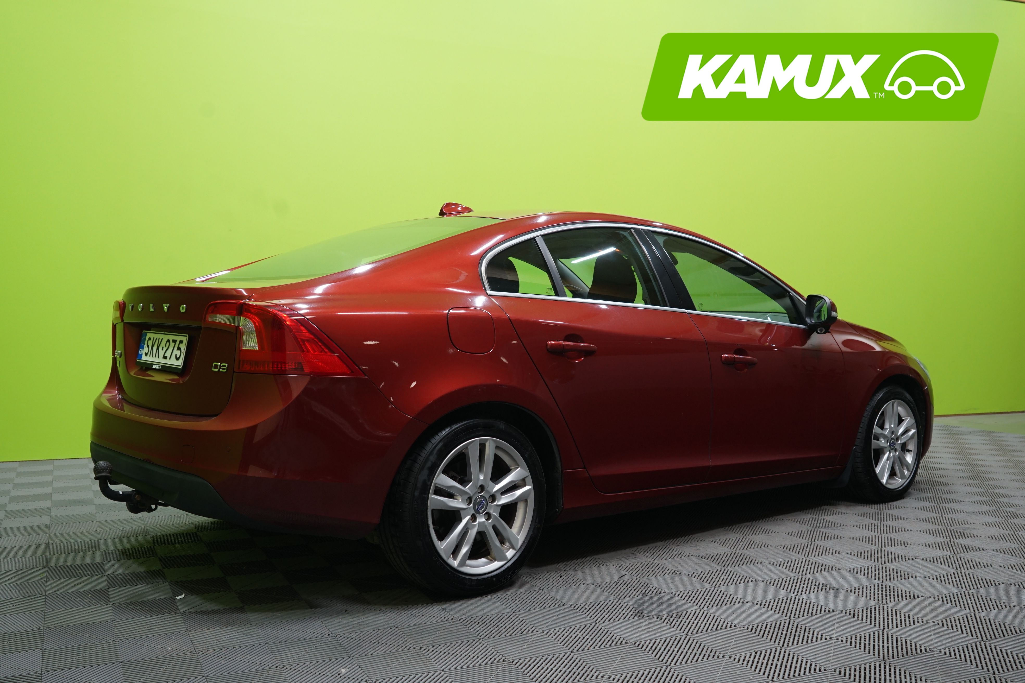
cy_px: 342
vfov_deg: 40.0
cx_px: 512
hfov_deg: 57.2
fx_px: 940
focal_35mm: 33
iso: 800
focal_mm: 33
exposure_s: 1/20
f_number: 5.6
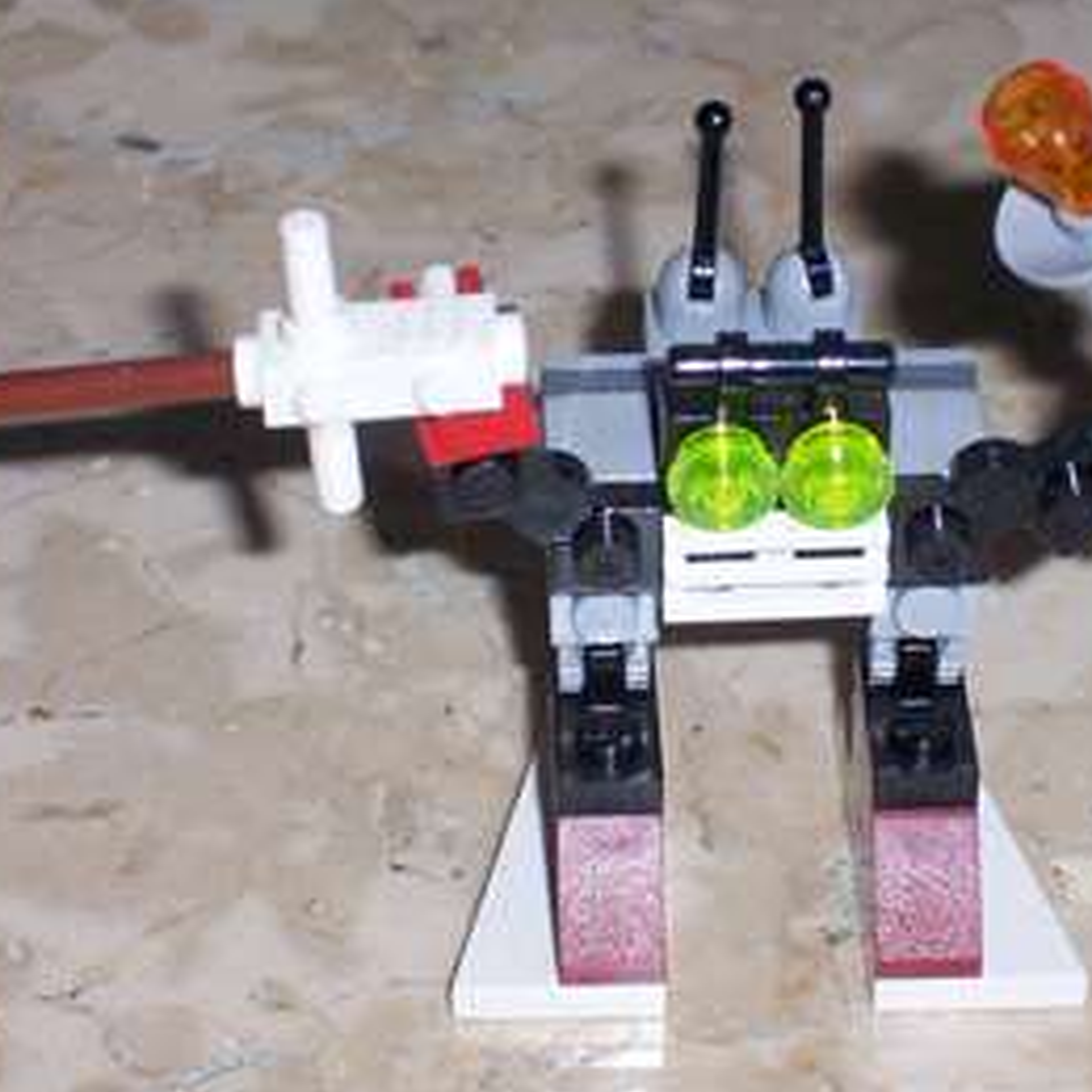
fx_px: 5246
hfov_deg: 11.9
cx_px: 714
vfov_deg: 11.9
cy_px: 487
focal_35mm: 147
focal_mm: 18.6
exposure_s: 1/125
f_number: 4.8
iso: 200
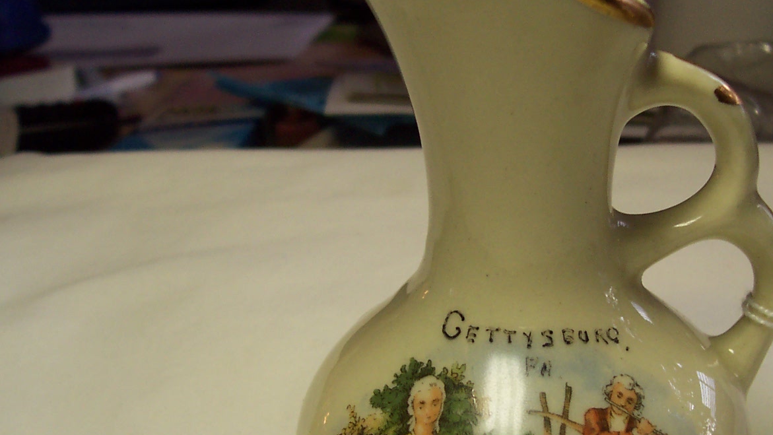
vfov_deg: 21.0
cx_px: 515
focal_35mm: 57
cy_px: 272
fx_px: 1168
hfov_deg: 36.2
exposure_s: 1/90
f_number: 2.8
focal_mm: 5.6
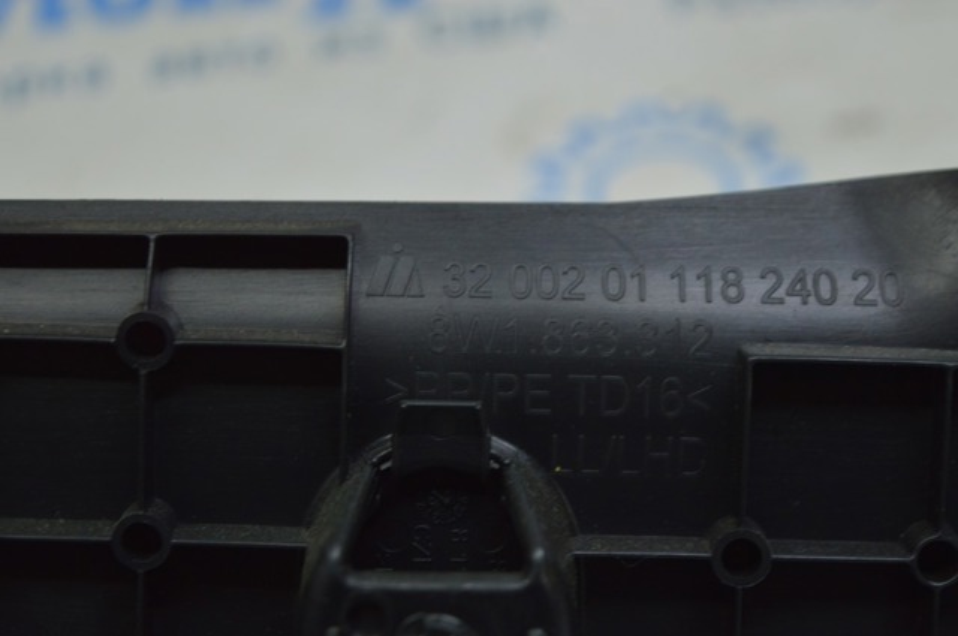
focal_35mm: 78
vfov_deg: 17.4
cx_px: 479
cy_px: 318
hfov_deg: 26.0
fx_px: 2073
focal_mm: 52
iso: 400
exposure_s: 1/40
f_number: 5.6
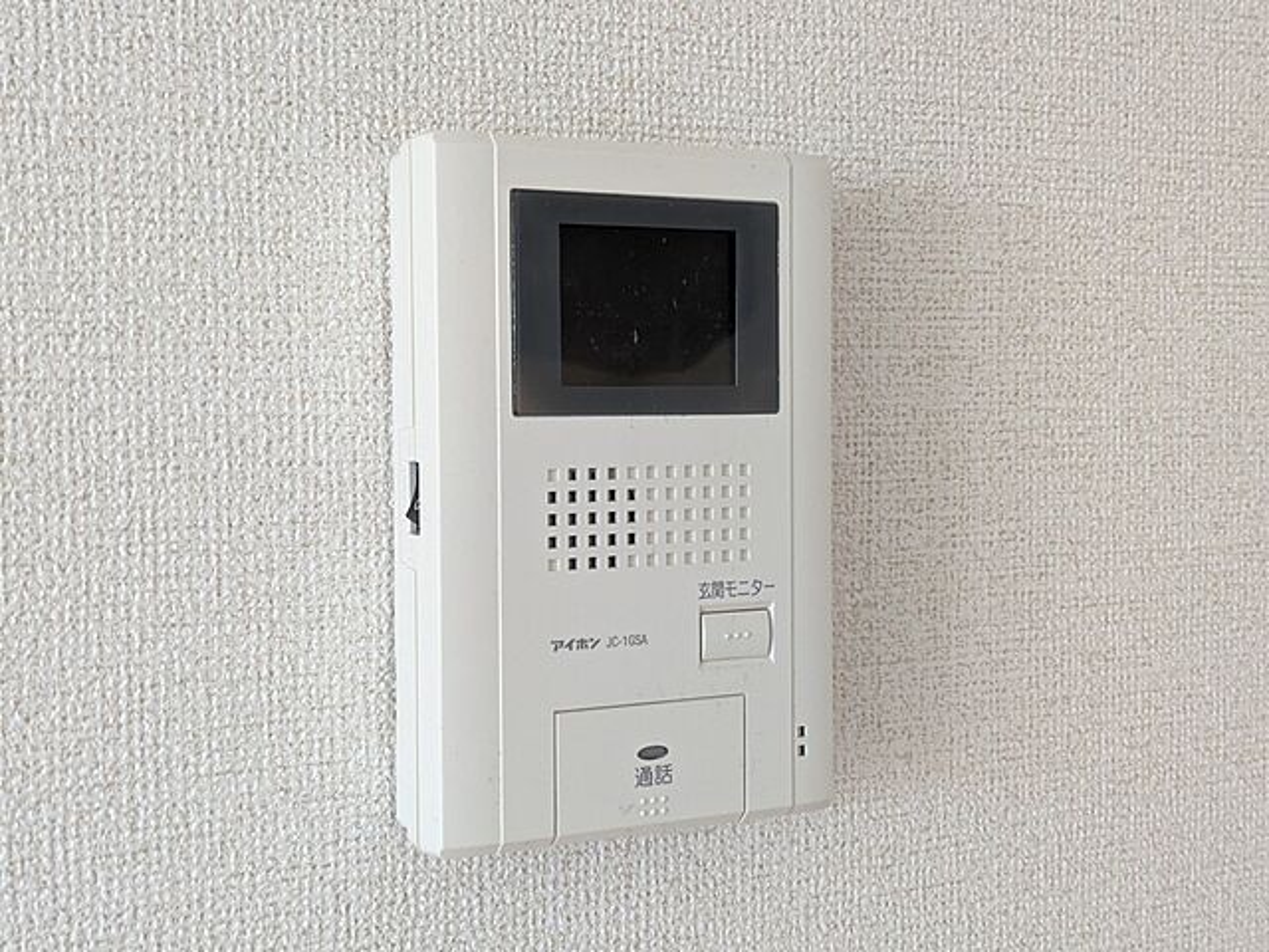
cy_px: 476
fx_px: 1870
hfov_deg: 37.5
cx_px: 634
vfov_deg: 28.6
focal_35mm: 51
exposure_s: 1/120
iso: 730
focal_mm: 5.43
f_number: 1.89
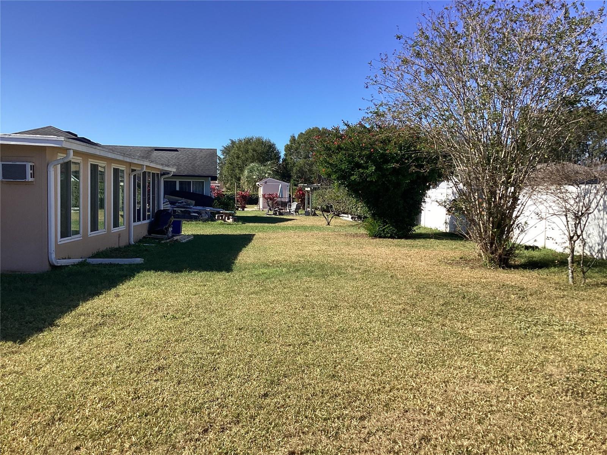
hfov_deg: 58.4
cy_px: 228
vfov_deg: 45.4
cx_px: 304
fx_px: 544
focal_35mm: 31
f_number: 2.4
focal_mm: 3.3
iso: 25
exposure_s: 1/1045
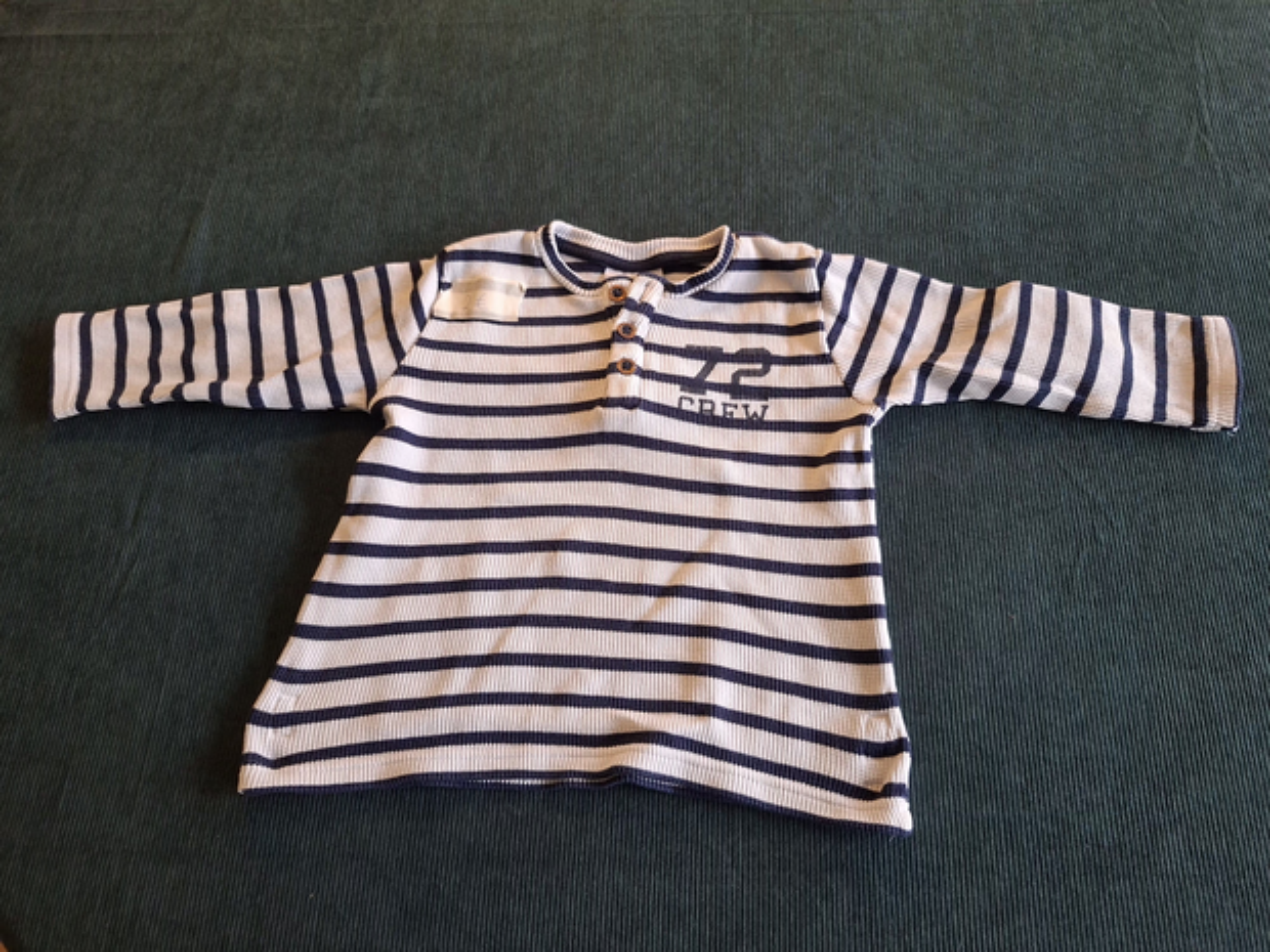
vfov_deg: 58.9
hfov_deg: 73.9
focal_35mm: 23
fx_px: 844
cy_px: 476
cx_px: 635
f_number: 1.8
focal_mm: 5.54
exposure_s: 1/100
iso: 250
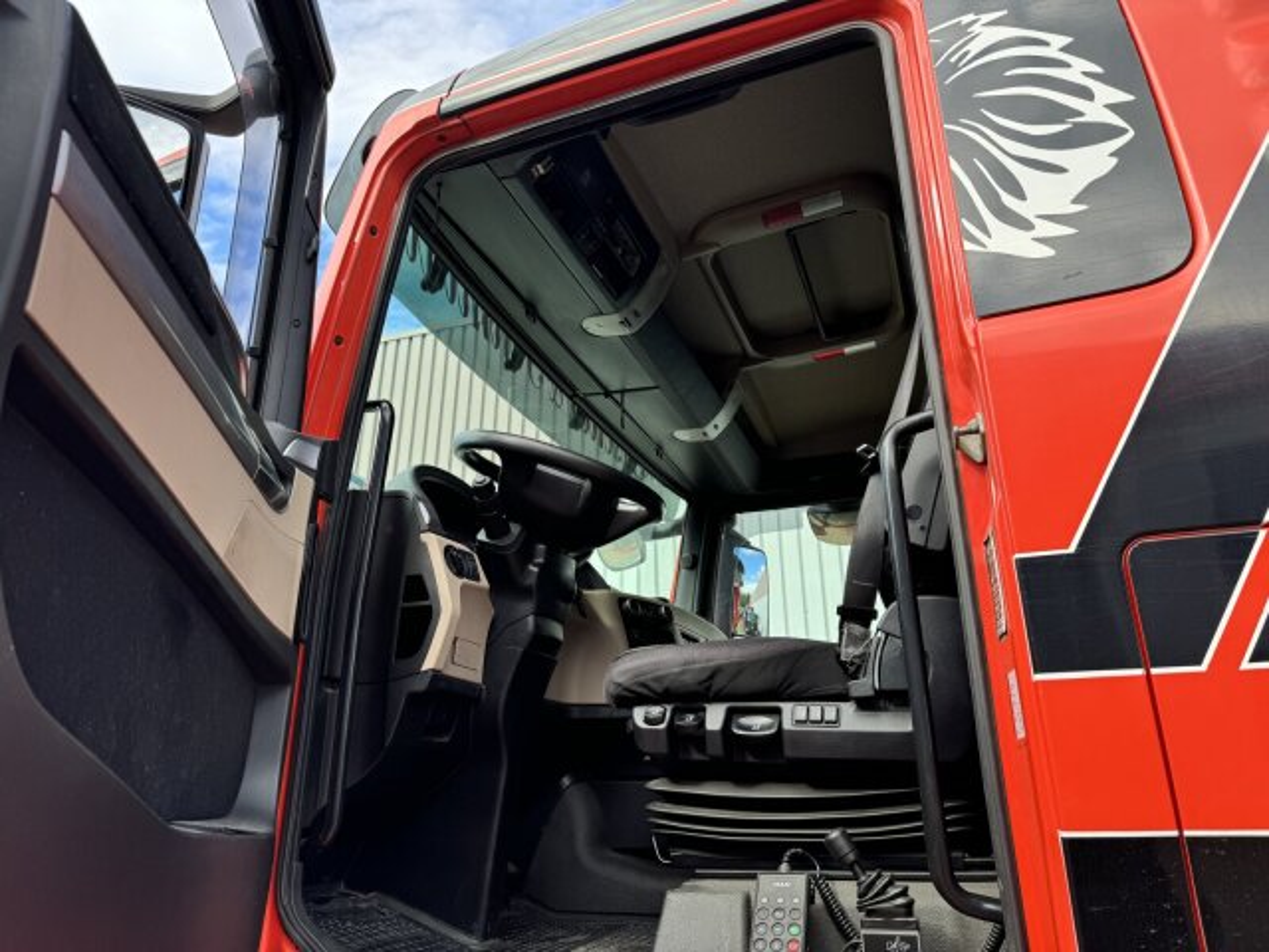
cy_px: 476
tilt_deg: +22.9
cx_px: 634
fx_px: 880
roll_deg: +0.0
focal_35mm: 24
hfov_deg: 71.6
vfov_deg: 56.8
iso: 80
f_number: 1.78
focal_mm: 6.76
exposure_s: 1/464
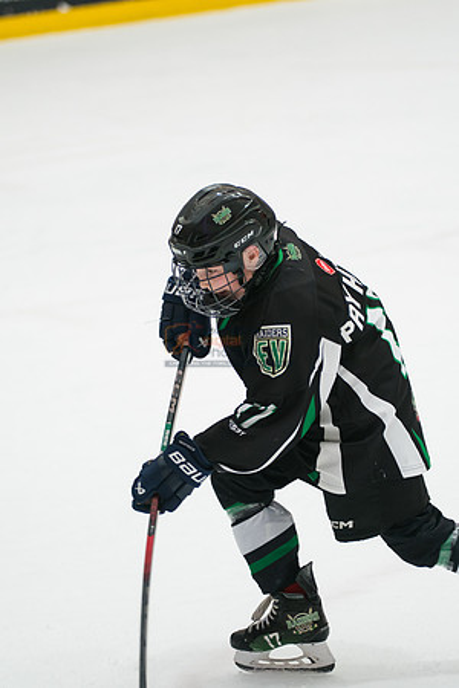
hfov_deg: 7.6
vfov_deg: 11.4
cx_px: 230
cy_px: 344
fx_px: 3442
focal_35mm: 180
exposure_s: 1/1000
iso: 2000
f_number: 3.2
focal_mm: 120
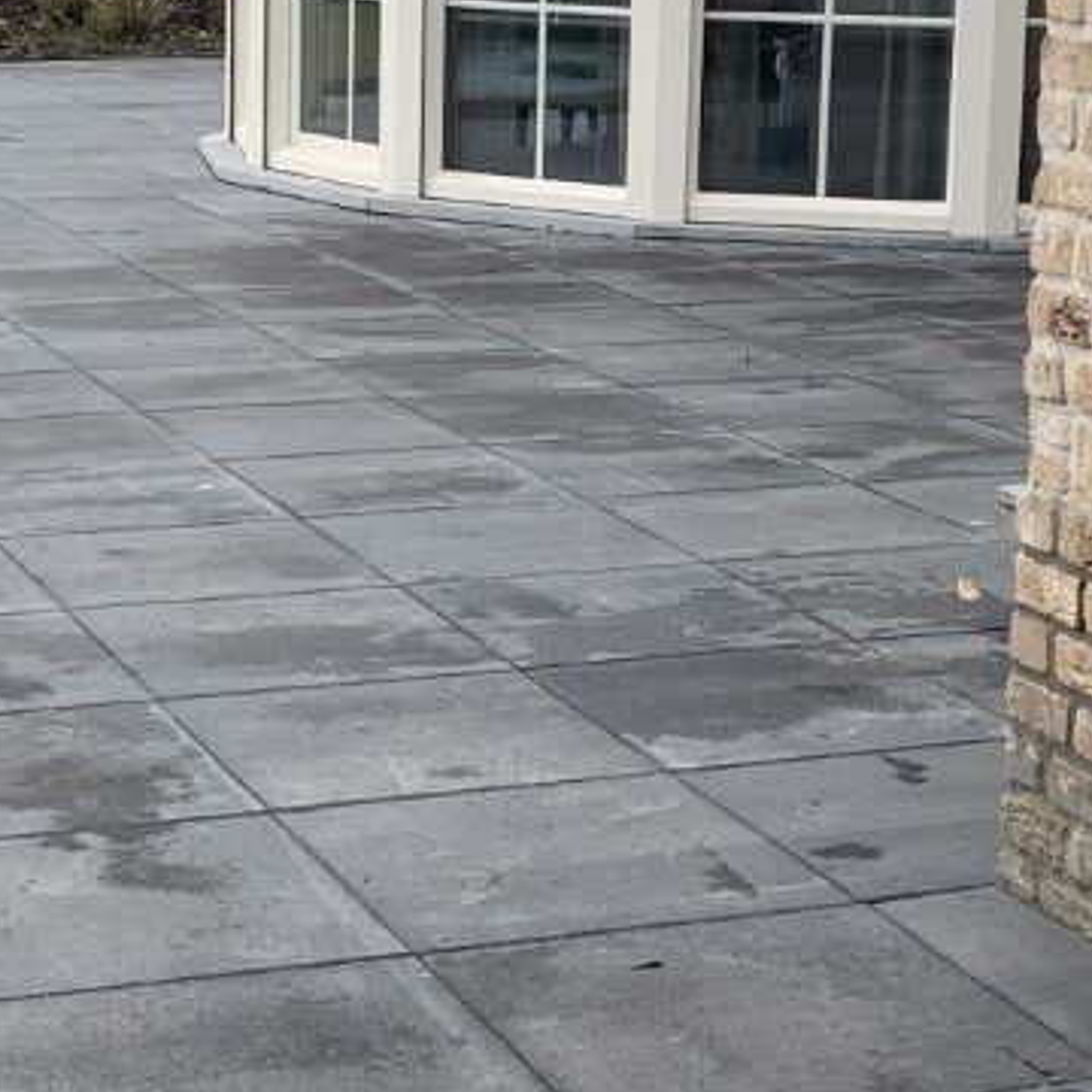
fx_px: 3284
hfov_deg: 18.9
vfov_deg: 18.9
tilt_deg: -9.4
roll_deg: -3.4
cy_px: 419
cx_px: 473
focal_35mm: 92
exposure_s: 1/1021
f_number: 1.8
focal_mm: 4.25
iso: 25
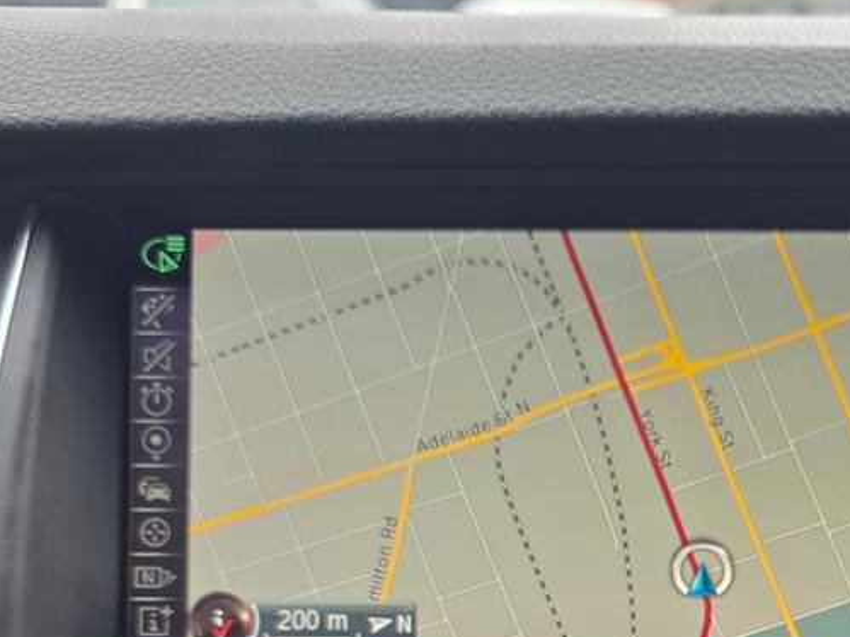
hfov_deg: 31.5
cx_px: 722
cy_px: 772
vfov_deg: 22.7
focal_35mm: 59
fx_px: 1448
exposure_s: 1/53
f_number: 1.7
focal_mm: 6.3
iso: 80
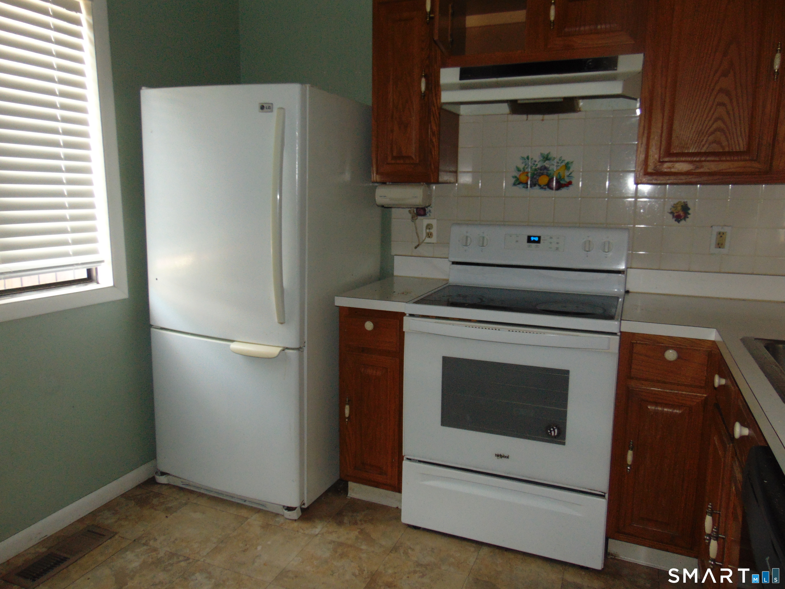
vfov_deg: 54.9
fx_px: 567
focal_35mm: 25
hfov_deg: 69.4
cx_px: 392
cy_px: 294
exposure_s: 1/30
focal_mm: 4.5
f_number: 3
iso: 200
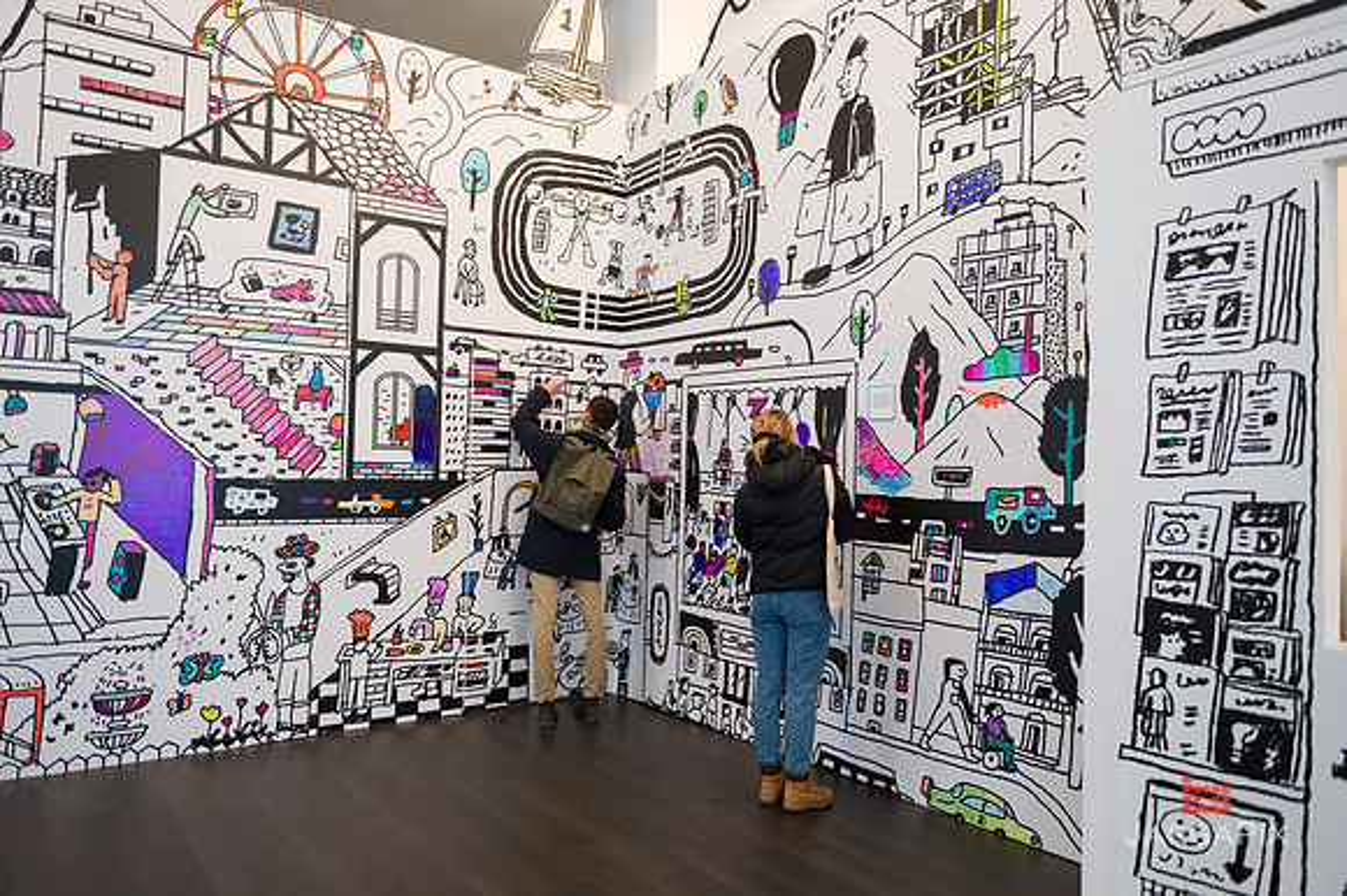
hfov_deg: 69.4
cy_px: 448
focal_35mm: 26
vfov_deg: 49.5
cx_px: 674
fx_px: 972
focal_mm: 26
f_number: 3.5
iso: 1600
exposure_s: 1/200
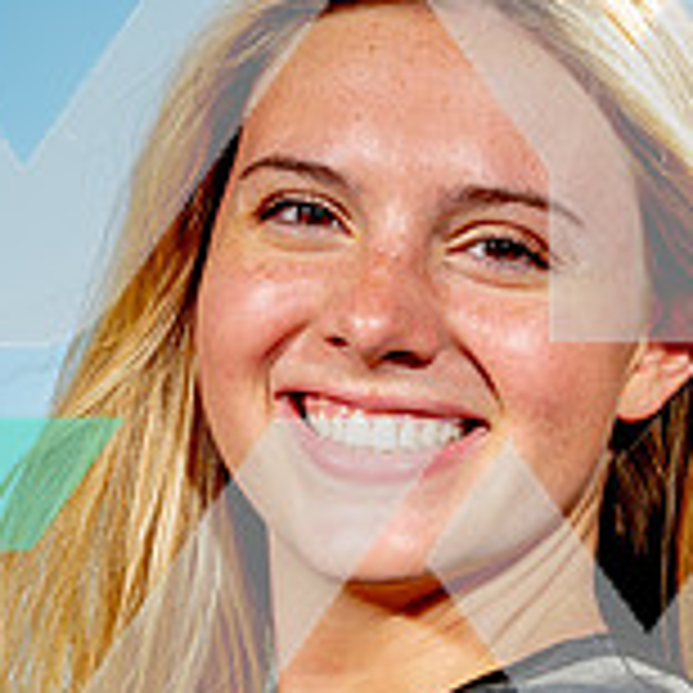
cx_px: 856
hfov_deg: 10.0
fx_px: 3896
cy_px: 649
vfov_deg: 10.1
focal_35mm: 172
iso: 100
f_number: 11
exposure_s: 1/125
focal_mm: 48
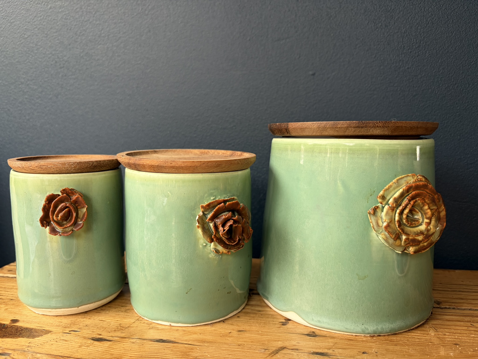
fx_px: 359
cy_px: 180
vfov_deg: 53.1
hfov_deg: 67.3
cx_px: 239
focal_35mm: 26
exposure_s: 1/121
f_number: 1.6
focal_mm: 5.96
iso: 100
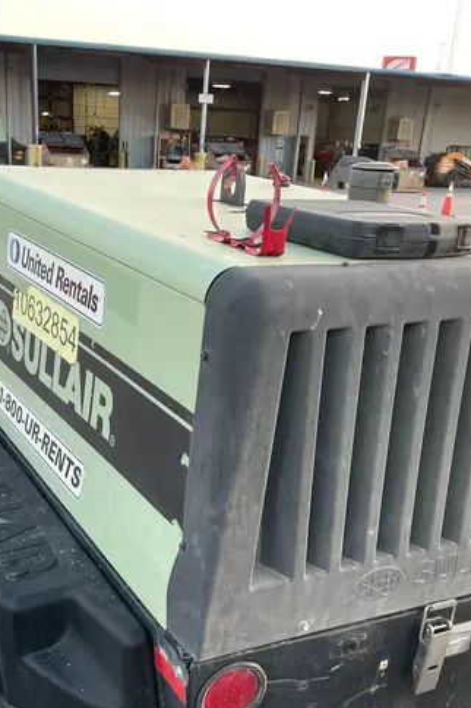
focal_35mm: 41
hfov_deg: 32.2
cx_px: 146
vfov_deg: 45.7
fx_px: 806
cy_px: 535
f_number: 1.6
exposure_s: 1/121
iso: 64
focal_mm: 4.2
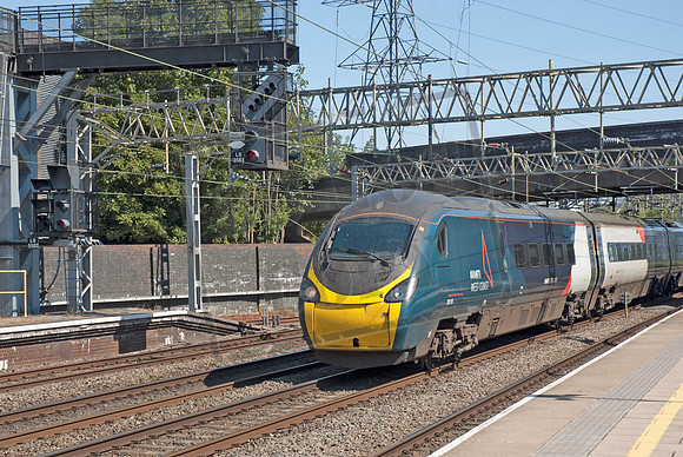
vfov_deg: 19.0
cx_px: 342
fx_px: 1367
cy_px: 228
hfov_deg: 28.0
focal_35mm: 72
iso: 200
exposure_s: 1/250
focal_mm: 48
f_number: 8
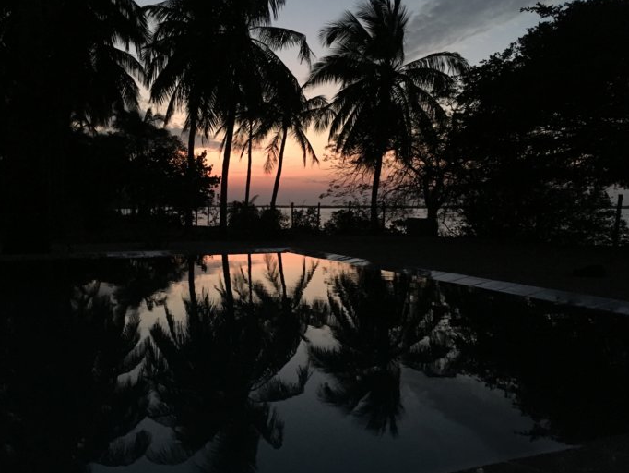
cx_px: 285
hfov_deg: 53.9
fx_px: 618
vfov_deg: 41.8
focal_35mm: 34
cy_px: 224
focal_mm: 4.15
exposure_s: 1/25
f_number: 2.2
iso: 200
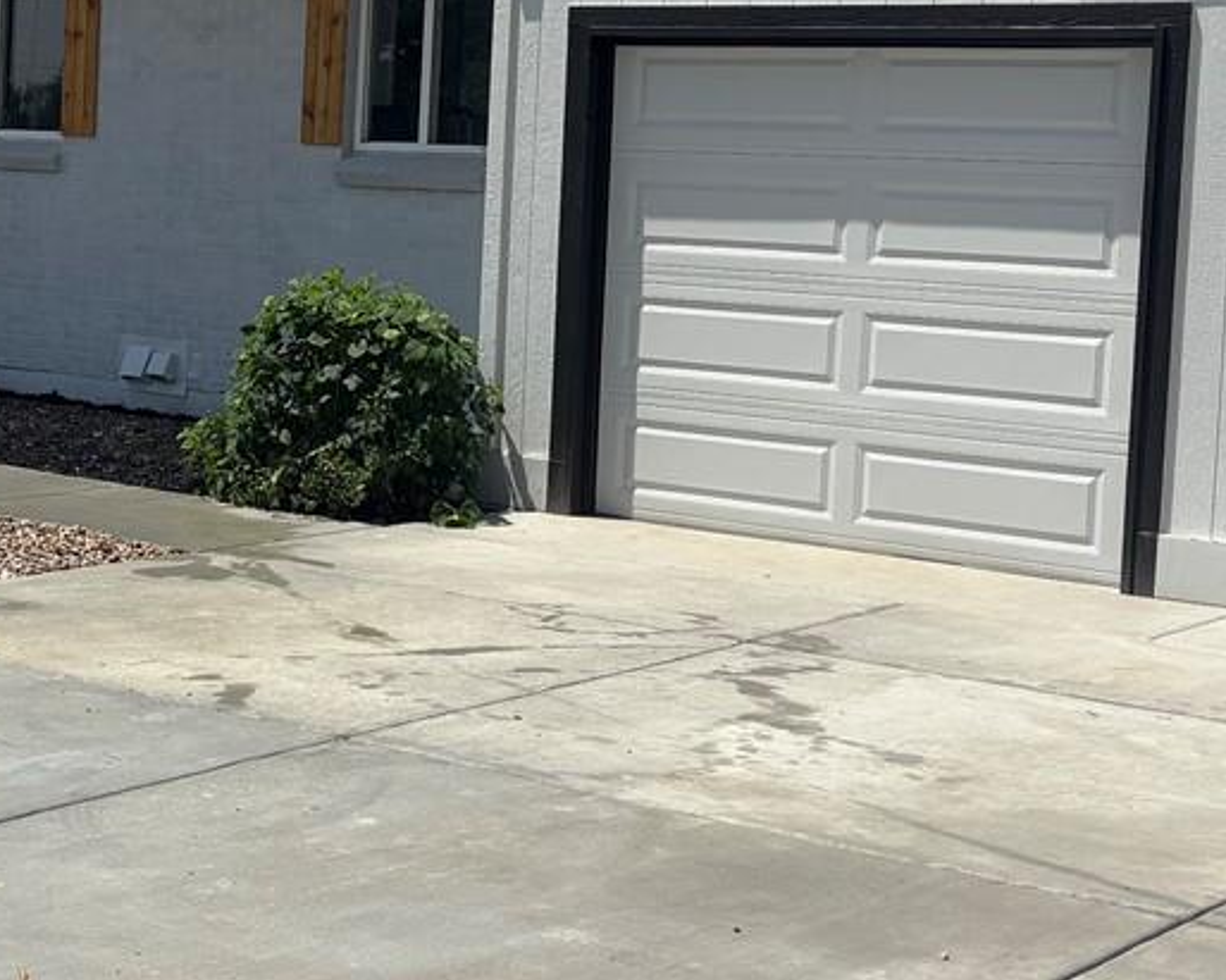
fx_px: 2866
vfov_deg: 19.3
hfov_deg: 23.2
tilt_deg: -3.2
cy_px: 277
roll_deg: -2.3
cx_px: 7
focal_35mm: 79
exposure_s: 1/5076
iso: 50
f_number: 1.6
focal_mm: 5.96
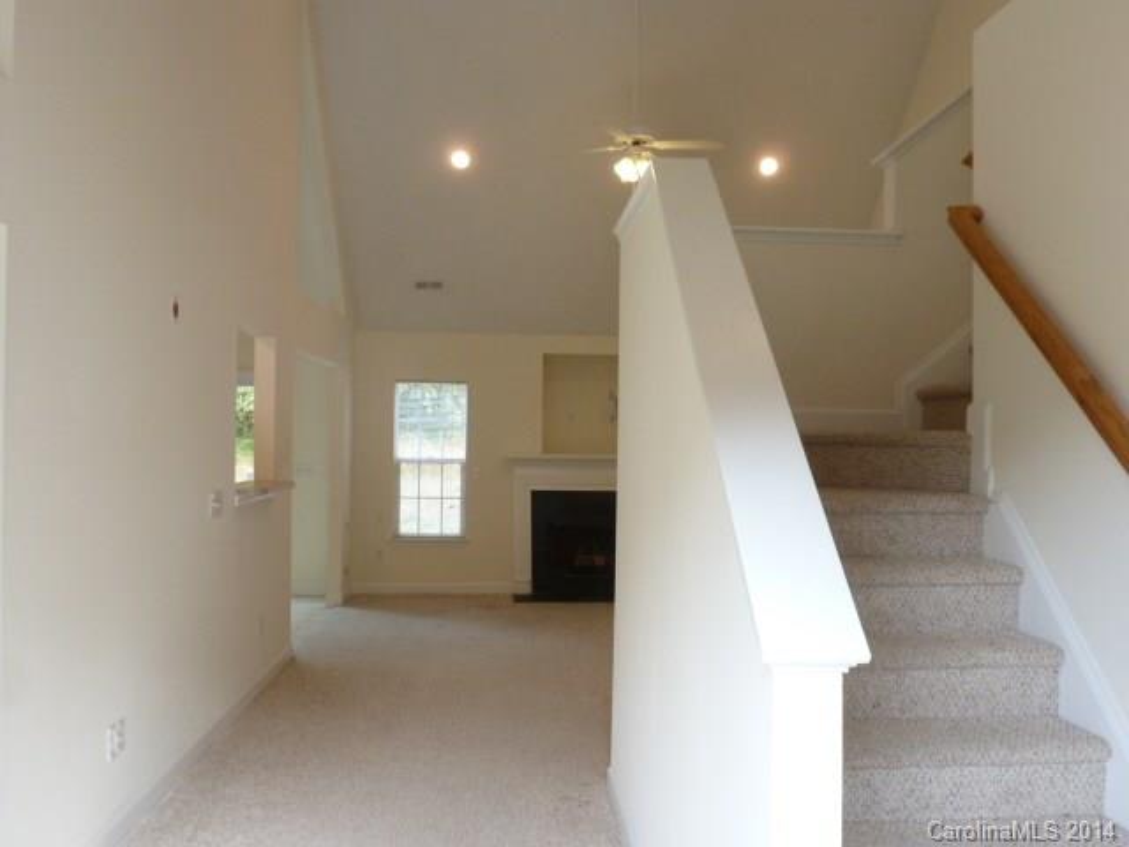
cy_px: 424
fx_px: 978
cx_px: 564
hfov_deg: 60.0
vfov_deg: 46.8
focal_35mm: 30
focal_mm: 5.4
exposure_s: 1/60
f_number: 3.5
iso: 250
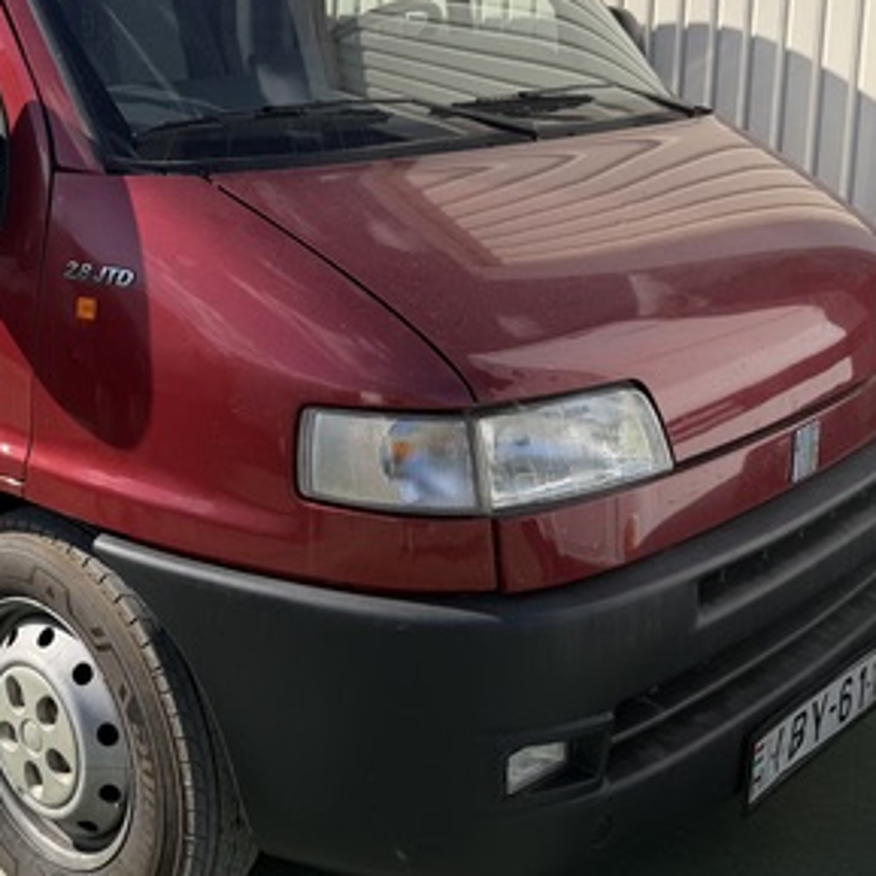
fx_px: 1346
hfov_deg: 34.0
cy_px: 249
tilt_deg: -8.5
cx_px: 82
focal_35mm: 47
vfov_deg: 35.5
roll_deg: -0.4
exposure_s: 1/3584
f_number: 1.78
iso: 80
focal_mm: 6.76
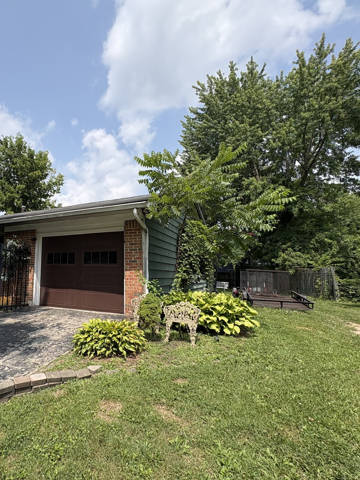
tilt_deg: +9.0
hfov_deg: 61.6
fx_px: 277
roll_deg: -1.1
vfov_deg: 81.7
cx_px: 83
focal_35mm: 20
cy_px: 236
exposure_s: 1/1600
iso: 50
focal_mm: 2.22
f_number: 2.2
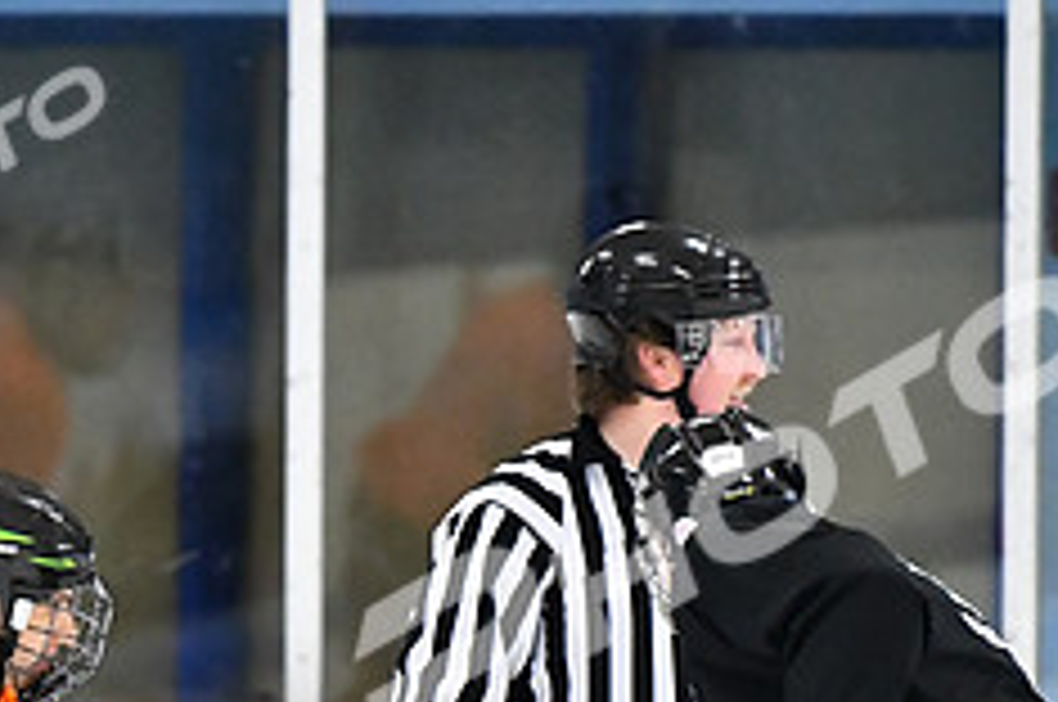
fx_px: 20140
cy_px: 835
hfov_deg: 3.0
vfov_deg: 2.0
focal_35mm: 686
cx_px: 108
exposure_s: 1/1250
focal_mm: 185
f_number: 2.8
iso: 6400
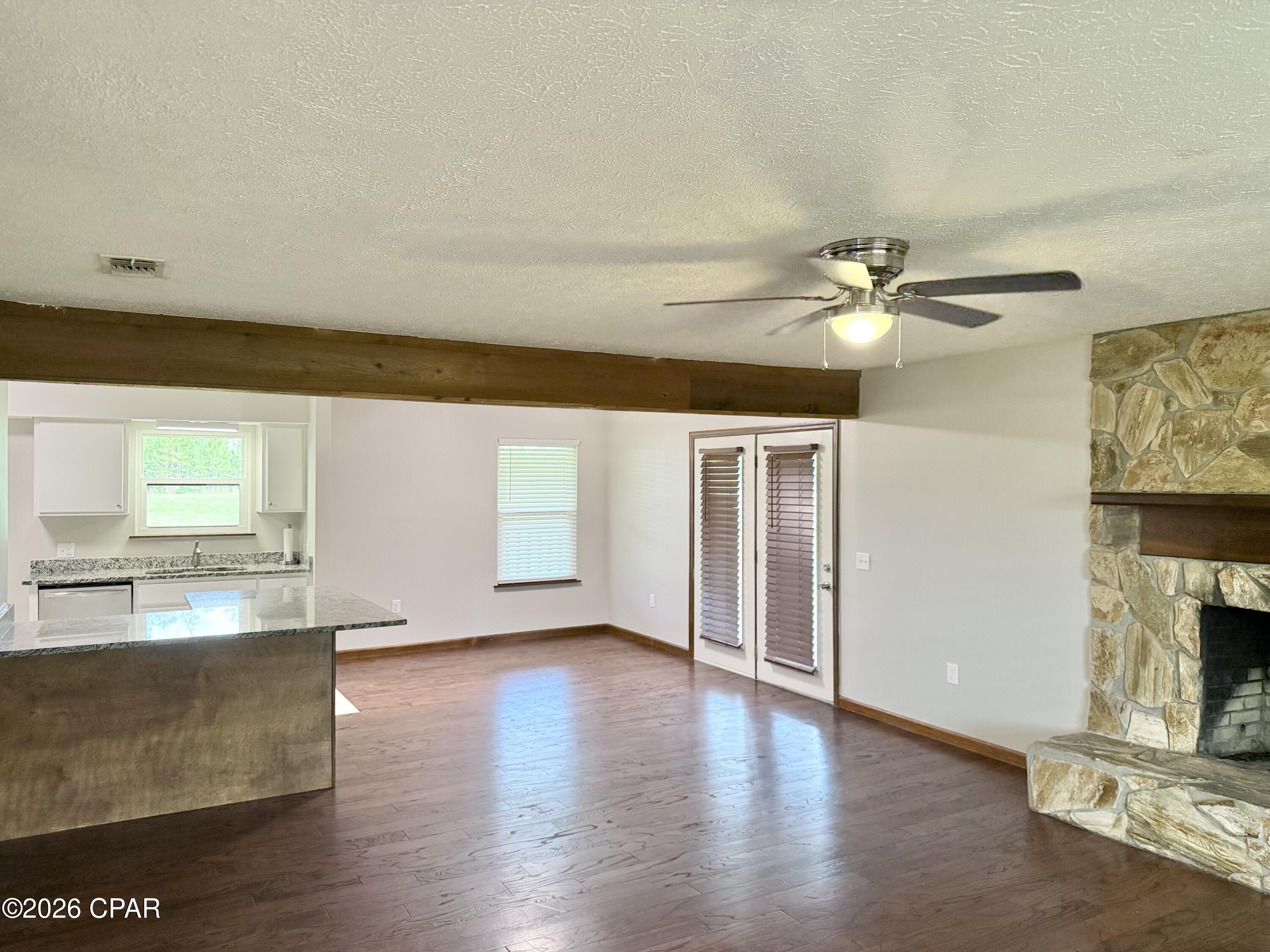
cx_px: 635
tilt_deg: +1.3
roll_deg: +0.2
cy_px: 476
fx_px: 881
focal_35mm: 24
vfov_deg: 56.8
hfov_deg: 71.6
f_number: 1.78
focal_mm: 6.76
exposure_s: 1/120
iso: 400
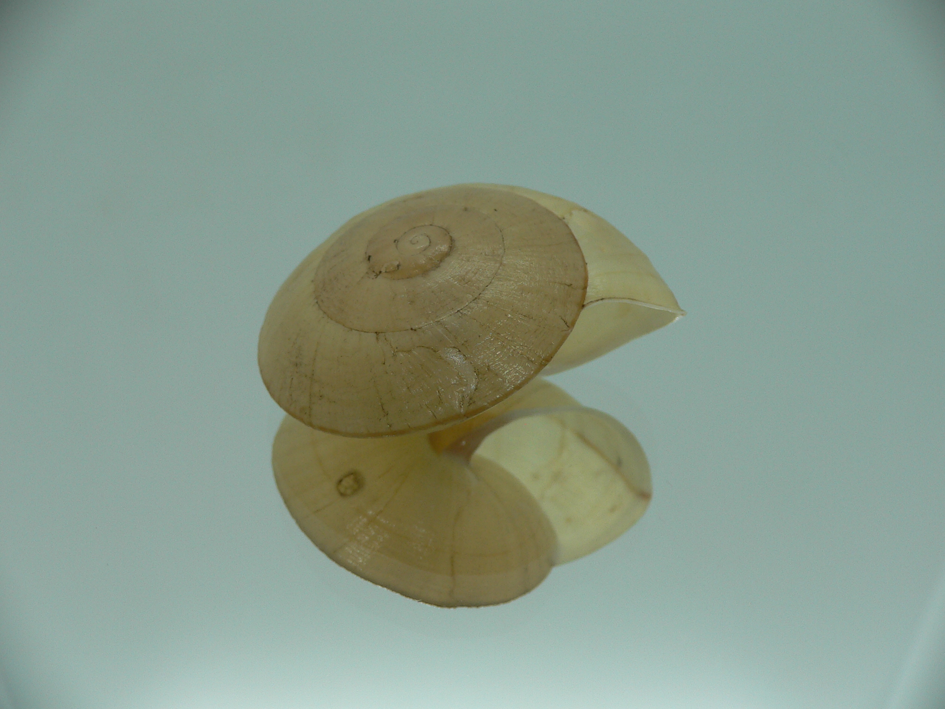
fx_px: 955
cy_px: 354
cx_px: 472
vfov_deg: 40.7
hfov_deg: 52.6
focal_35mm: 35
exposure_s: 1/60
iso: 80
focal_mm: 4.6
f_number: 2.8
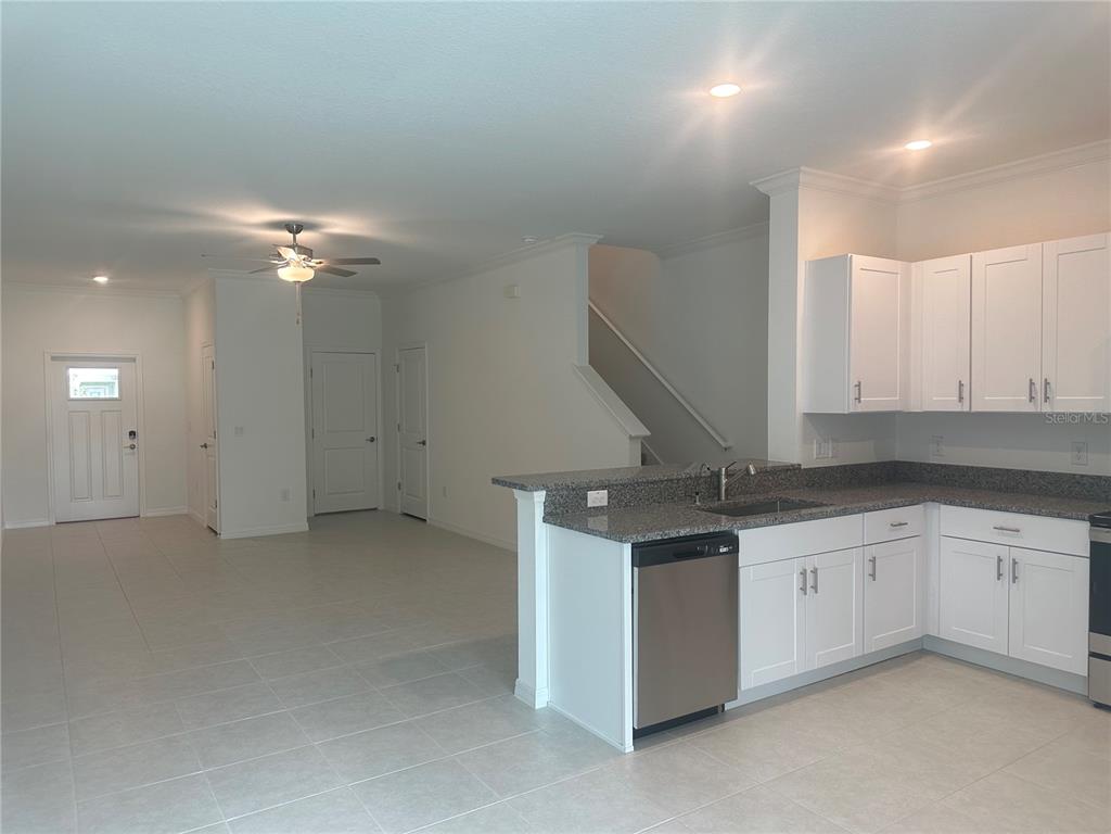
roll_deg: +0.3
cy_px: 417
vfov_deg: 56.8
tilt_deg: -2.4
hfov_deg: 71.6
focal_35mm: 24
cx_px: 556
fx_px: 770
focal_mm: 6.86
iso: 100
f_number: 1.78
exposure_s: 1/120
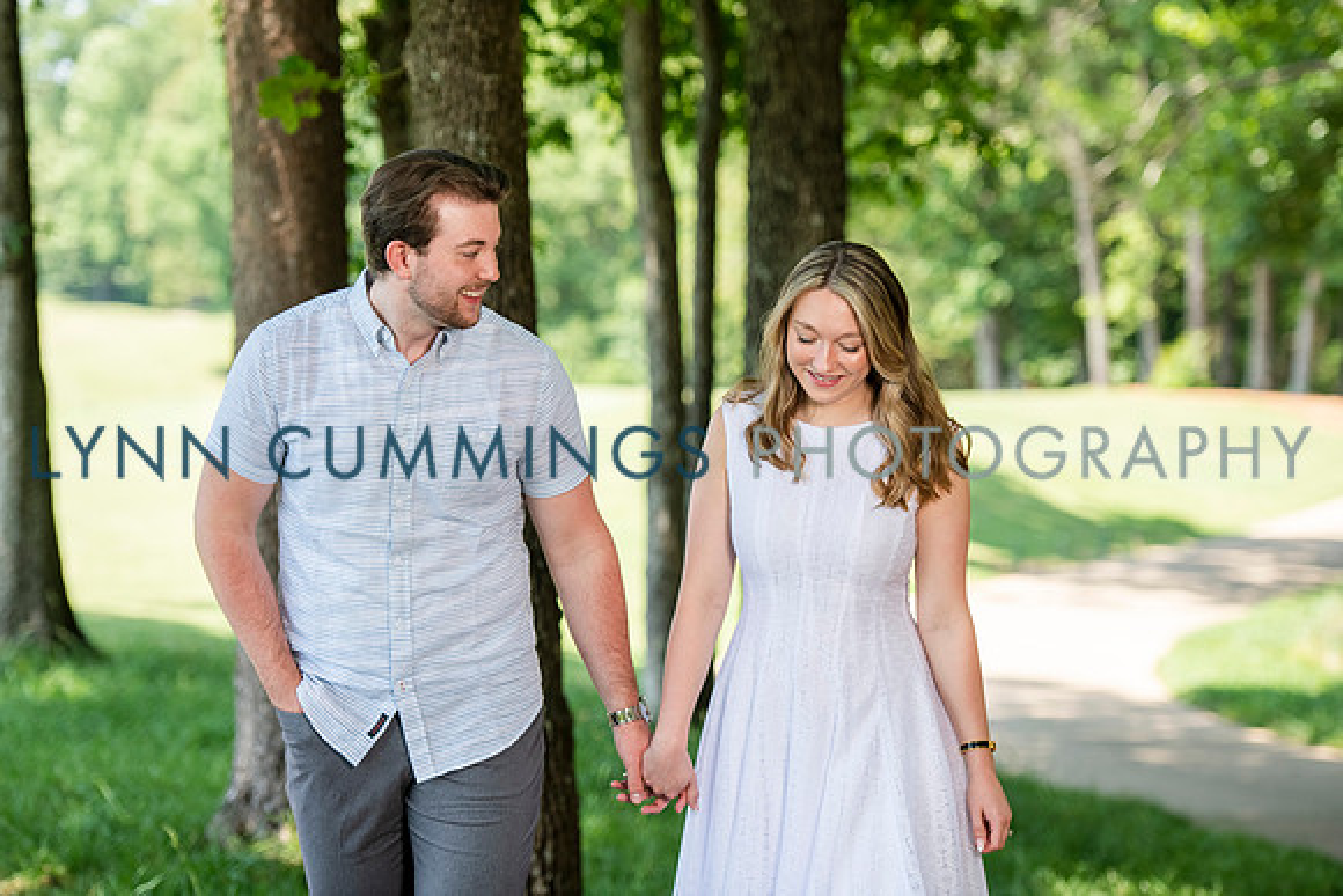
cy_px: 430
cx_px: 699
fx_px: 4271
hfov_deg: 17.9
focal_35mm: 114
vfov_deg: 12.0
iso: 400
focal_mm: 110
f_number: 3.5
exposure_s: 1/1000
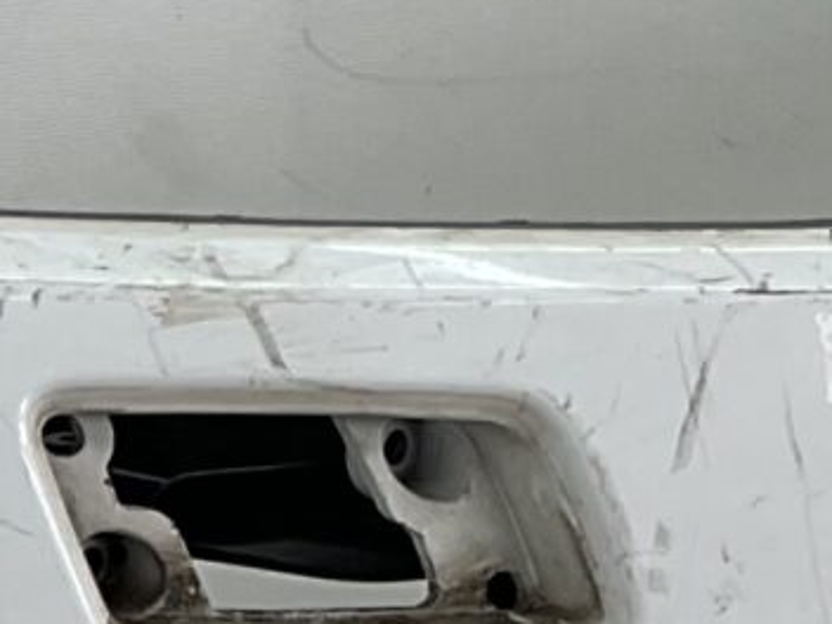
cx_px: -132
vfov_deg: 6.9
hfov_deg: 9.3
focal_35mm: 211
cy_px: 1137
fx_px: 5071
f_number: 1.8
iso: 16
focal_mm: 3
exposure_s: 1/175
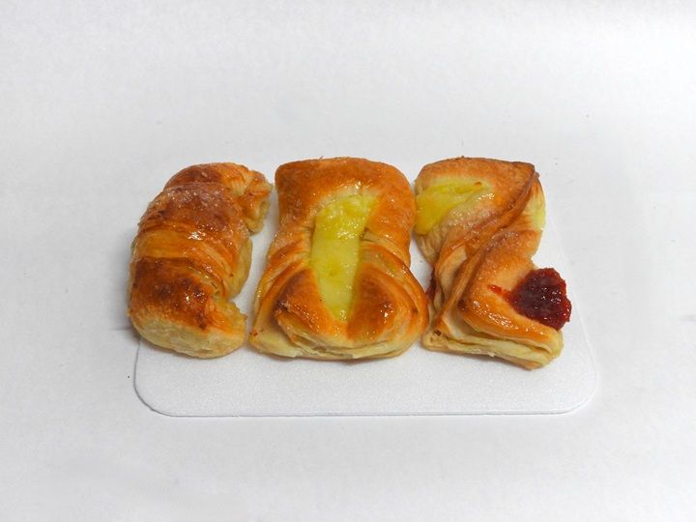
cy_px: 261
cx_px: 348
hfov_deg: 46.8
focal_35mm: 40
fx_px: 804
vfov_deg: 36.0
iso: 400
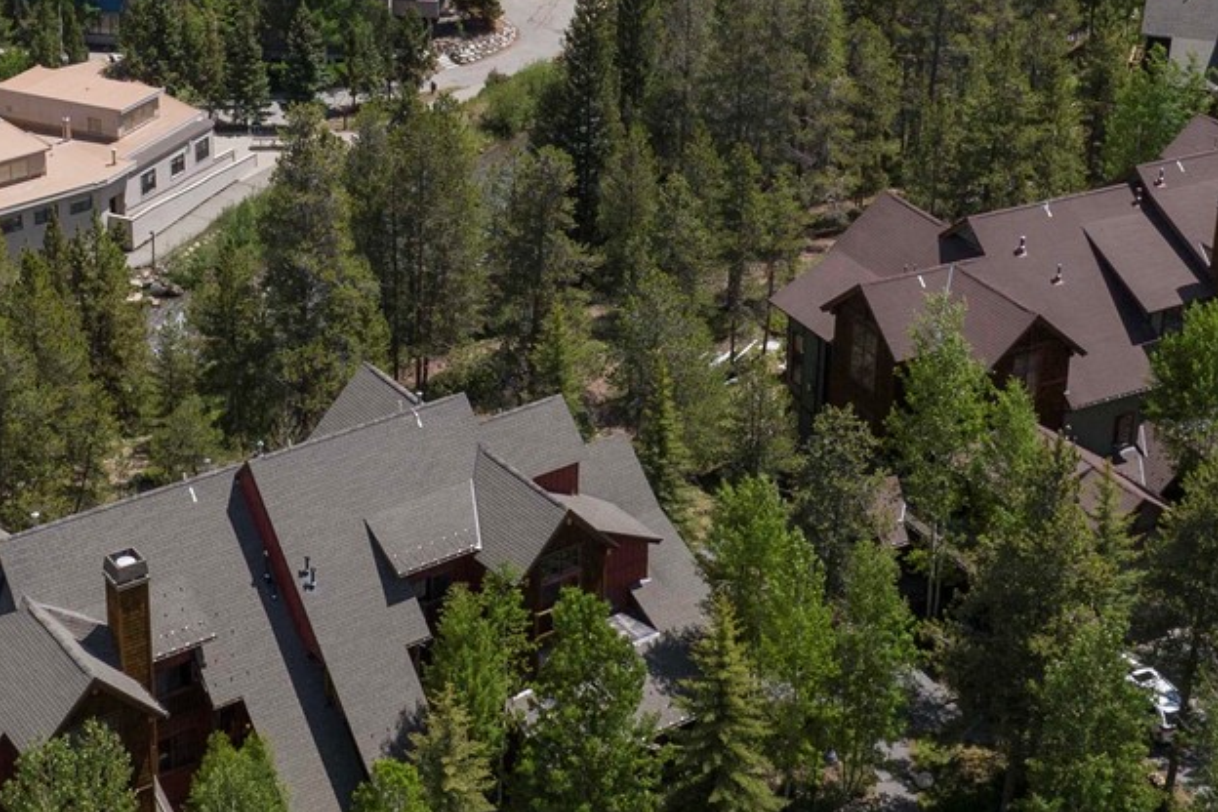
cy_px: 55
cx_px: 481
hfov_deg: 31.3
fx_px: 2165
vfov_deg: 20.7
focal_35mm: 64
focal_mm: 12.29
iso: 100
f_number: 5
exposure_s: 1/1600
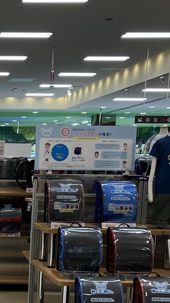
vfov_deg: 29.9
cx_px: -102
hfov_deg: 15.7
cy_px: 241
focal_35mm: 69
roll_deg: -0.6
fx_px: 554
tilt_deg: -8.0
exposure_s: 1/100
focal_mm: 3.99
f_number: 1.8
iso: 50
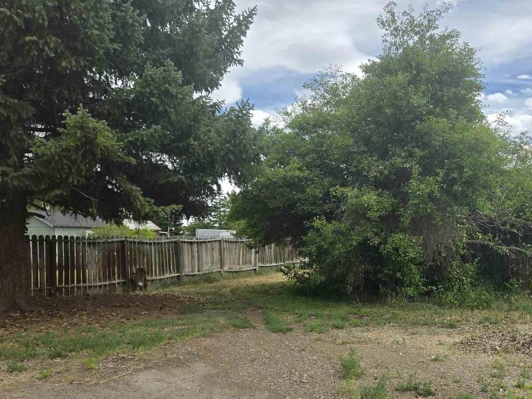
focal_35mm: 34
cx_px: 386
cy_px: 282
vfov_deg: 41.0
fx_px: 522
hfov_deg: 52.1
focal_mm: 5.4
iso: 25
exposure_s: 1/1297
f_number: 1.8
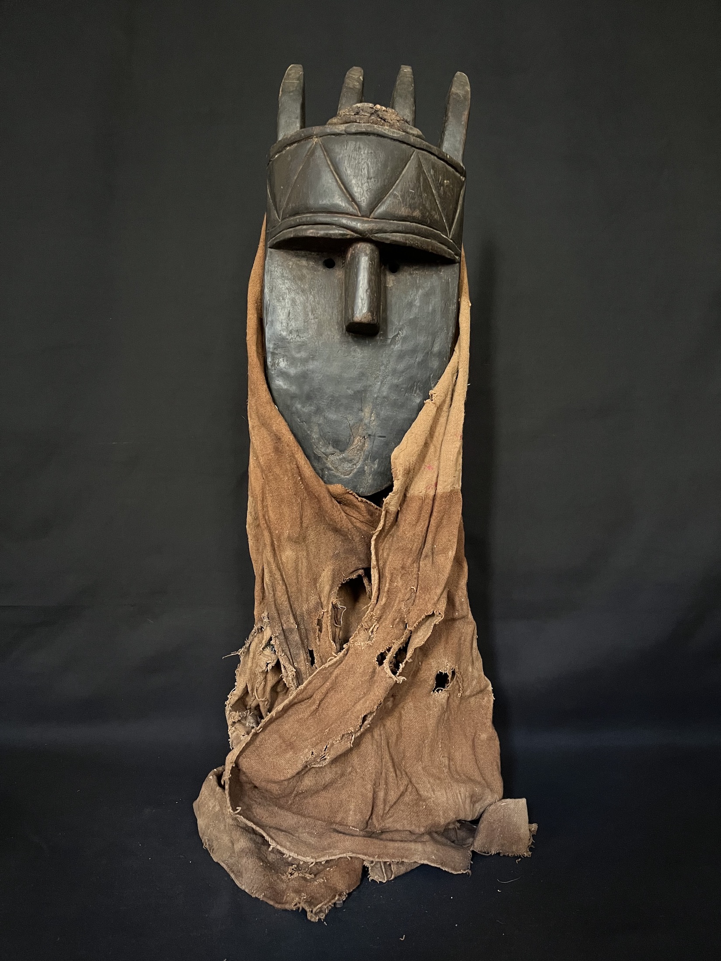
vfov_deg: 67.3
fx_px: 722
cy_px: 480
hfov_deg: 53.1
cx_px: 360
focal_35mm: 26
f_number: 1.6
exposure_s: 1/30
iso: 800
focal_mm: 5.1
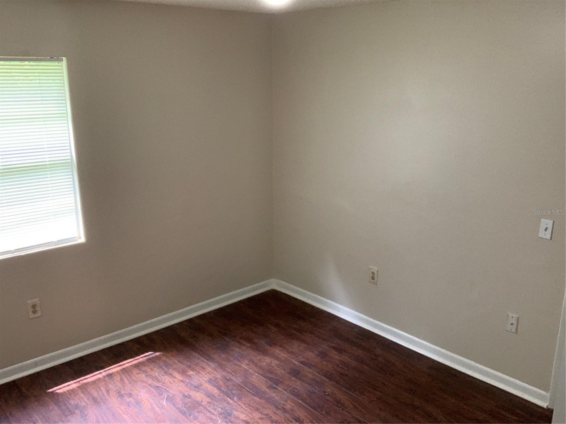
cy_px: 212
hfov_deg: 56.8
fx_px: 523
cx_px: 283
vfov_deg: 44.2
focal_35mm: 32
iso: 320
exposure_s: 1/49
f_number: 2.2
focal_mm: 2.87
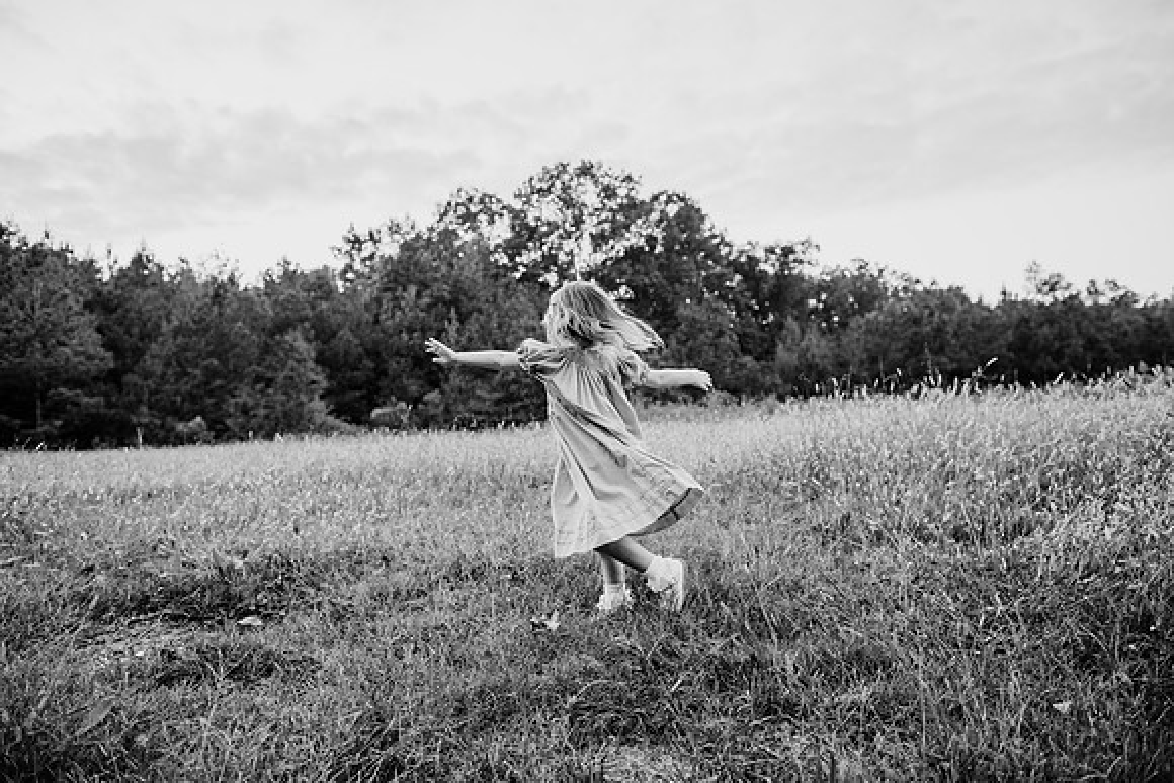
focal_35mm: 24
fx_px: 783
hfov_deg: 73.7
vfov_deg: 53.2
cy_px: 392
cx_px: 587
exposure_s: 1/320
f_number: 2.8
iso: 500
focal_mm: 24
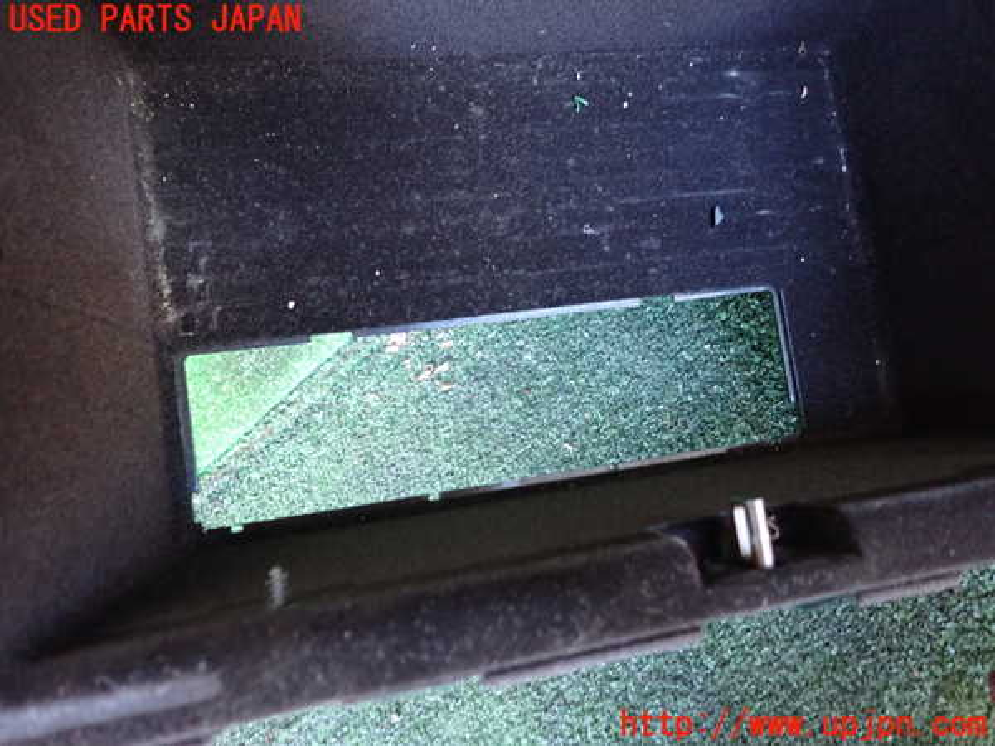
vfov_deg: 54.9
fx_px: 719
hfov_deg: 69.4
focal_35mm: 25
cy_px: 373
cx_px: 498
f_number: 2
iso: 800
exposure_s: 1/25
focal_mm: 4.5
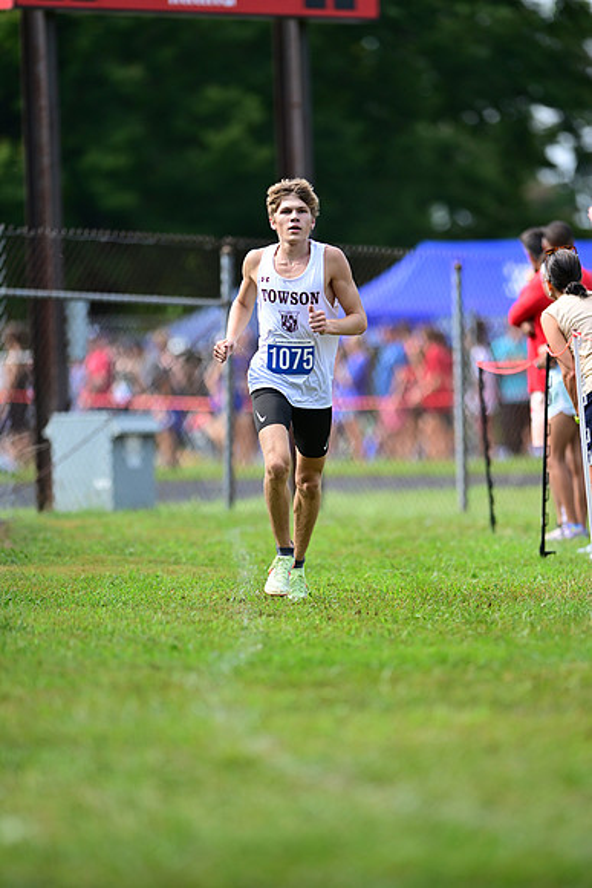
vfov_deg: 6.9
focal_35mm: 300
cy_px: 444
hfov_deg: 4.6
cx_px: 296
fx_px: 7395
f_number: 2.8
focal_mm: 300
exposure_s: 1/2000
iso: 400
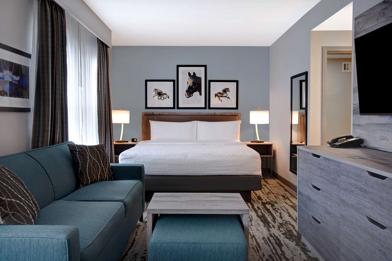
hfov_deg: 73.7
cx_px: 196
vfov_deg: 53.1
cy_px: 130
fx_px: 261
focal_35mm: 24
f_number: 7.1
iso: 250
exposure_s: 1/25
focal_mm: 16
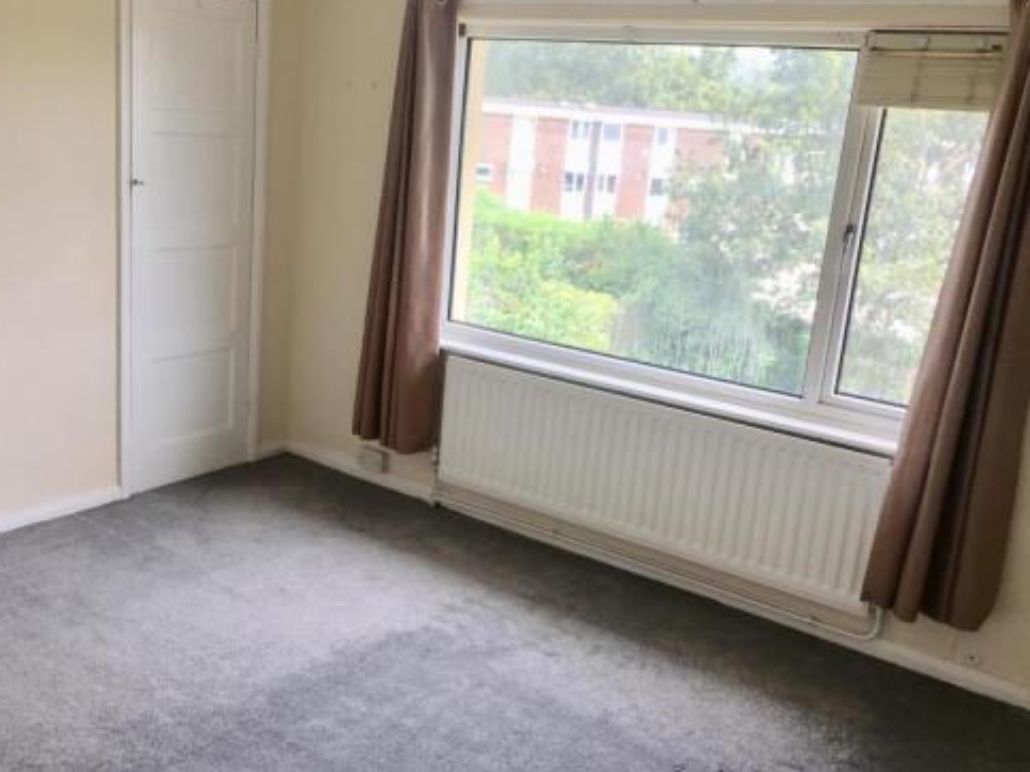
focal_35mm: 35
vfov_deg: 40.7
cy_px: 389
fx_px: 1041
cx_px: 492
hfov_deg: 52.6
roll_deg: -5.1
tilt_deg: -14.9
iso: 25
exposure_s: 1/225
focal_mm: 4.15
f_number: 2.2
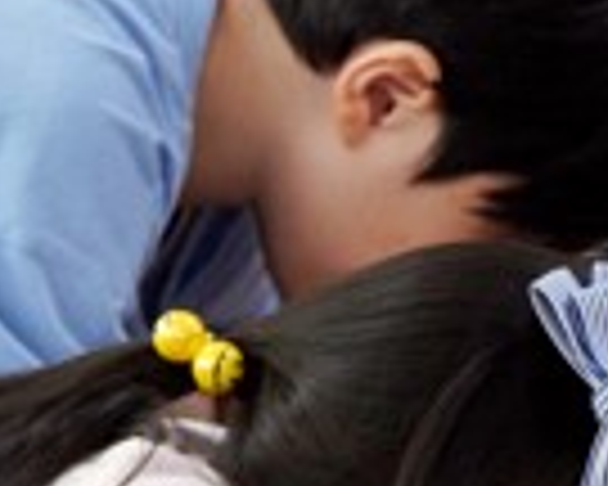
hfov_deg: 2.6
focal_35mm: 750
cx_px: 0
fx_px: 13496
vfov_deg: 2.1
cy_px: -144
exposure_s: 1/160
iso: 1250
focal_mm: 120
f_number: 4
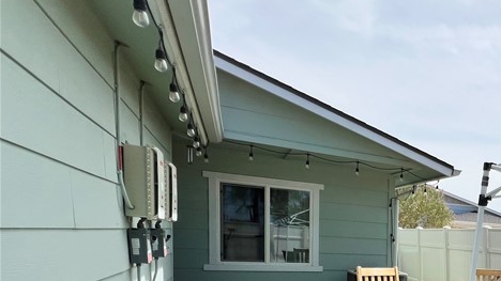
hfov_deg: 46.7
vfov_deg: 34.2
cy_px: 284
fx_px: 412
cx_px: 547
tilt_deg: -4.8
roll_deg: -3.1
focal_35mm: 31
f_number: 1.8
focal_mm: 1.57
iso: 32
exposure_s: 1/1876
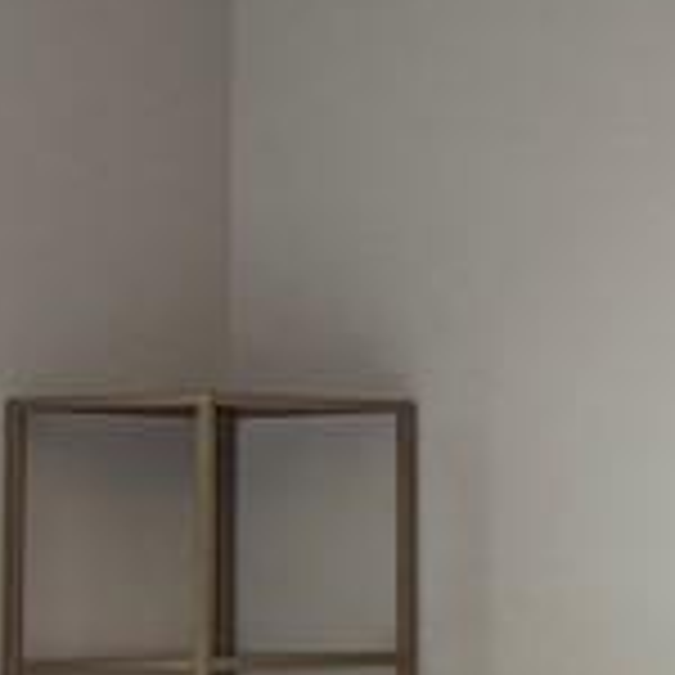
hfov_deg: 6.9
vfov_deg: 7.7
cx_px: 2052
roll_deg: +0.1
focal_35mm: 226
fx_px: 4986
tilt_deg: +3.6
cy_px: 333
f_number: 1.78
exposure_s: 1/233
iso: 160
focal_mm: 6.76
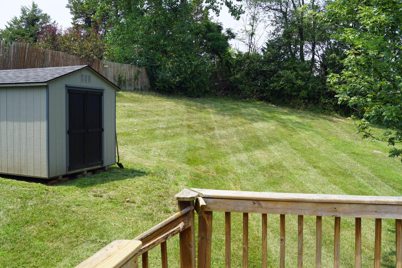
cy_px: 134
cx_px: 201
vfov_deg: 40.0
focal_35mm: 33
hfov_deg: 57.2
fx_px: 368
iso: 100
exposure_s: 1/100
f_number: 7.1
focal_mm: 22
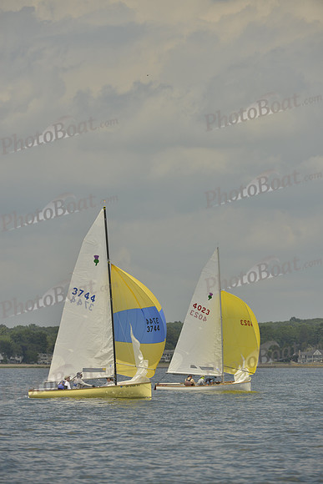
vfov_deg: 7.4
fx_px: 3766
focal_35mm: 280
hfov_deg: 4.9
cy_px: 242
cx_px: 162
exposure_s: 1/1250
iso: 200
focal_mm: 280
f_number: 8
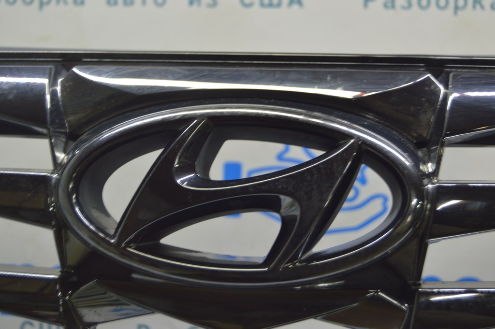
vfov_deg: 21.5
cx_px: 248
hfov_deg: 31.9
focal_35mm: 63
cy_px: 164
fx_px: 866
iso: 400
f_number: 5.6
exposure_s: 1/20
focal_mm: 42
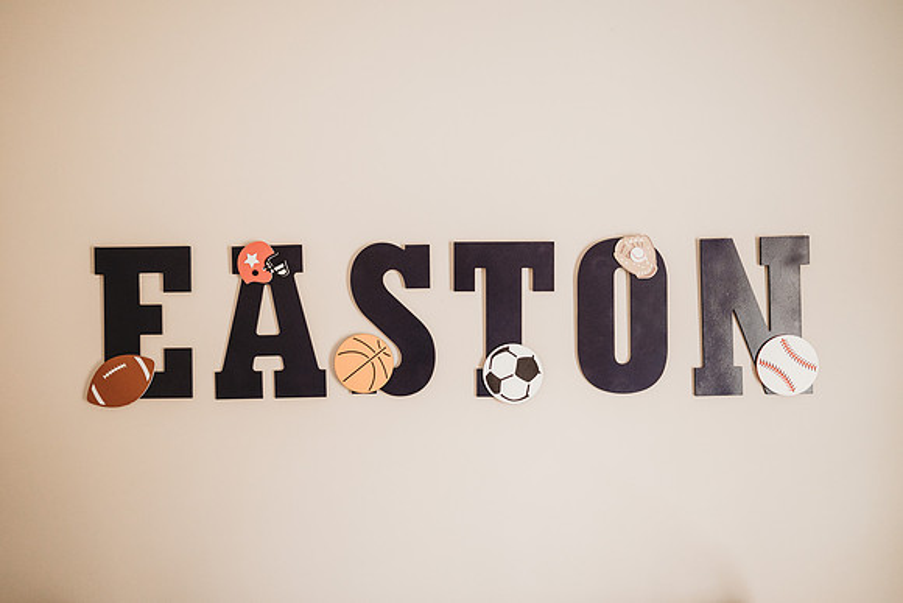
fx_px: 625
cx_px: 442
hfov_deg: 71.7
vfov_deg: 51.5
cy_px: 302
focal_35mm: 25
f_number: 2.2
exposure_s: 1/160
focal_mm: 24
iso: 1000
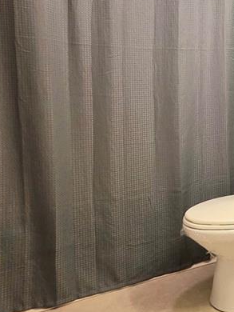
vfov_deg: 45.8
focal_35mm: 40
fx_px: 360
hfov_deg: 28.8
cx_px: 311
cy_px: 96
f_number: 1.9
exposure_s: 1/60.2
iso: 200
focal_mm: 2.2
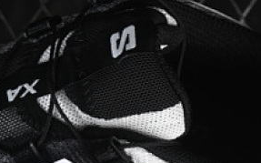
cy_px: 291
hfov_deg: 7.3
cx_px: 57
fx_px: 2047
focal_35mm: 288
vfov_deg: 4.5
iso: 160
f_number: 7.1
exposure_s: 1/80
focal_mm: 50
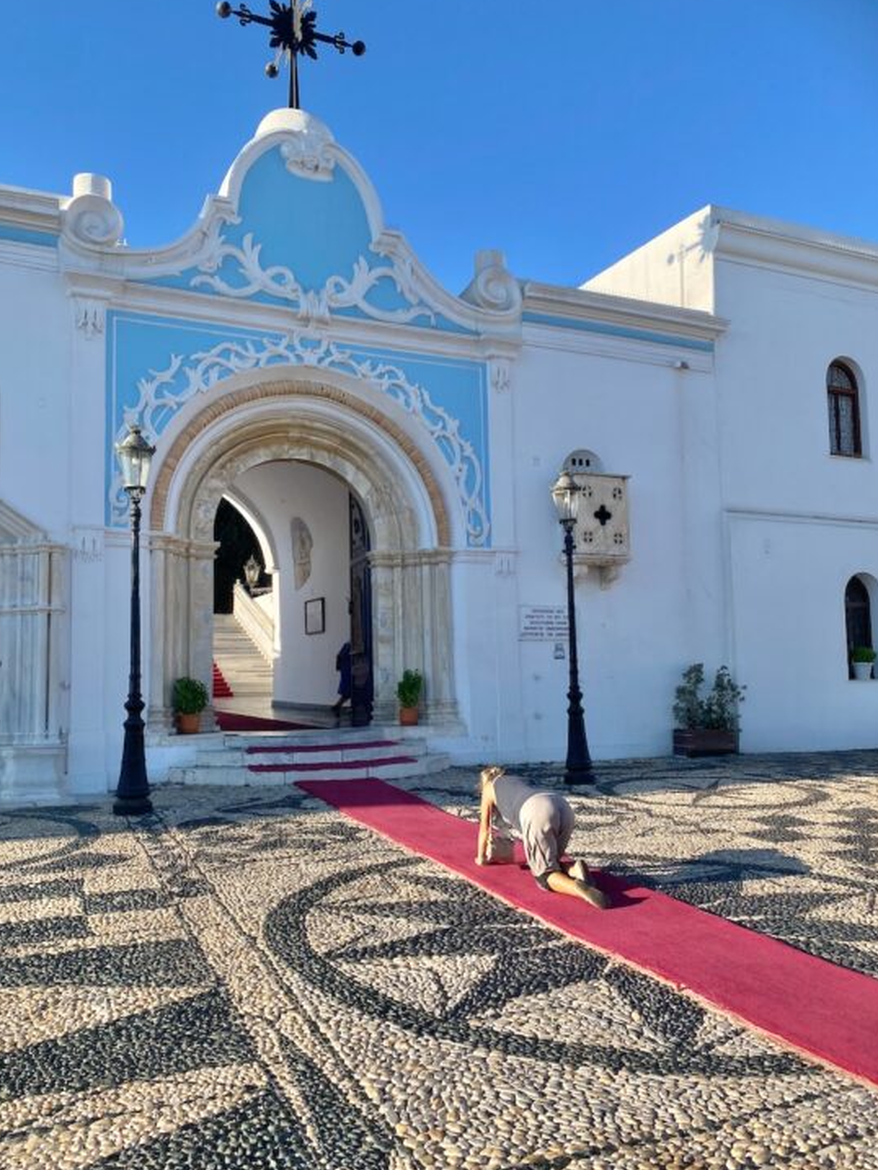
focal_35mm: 29
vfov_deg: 61.6
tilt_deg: +5.7
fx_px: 980
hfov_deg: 48.2
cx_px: 411
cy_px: 628
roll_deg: +0.8
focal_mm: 4.25
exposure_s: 1/1678
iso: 32
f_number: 1.8
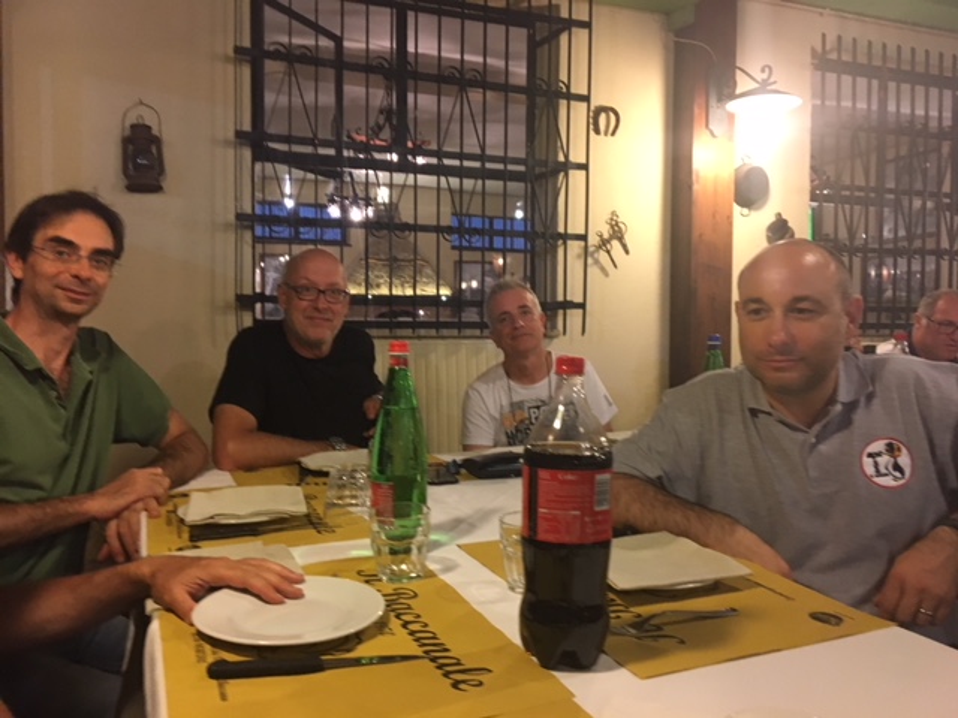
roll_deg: +0.8
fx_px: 803
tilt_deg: -1.5
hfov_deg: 61.7
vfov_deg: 48.2
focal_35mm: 29
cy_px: 359
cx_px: 479
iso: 200
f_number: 2.2
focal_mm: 4.15
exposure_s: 1/33
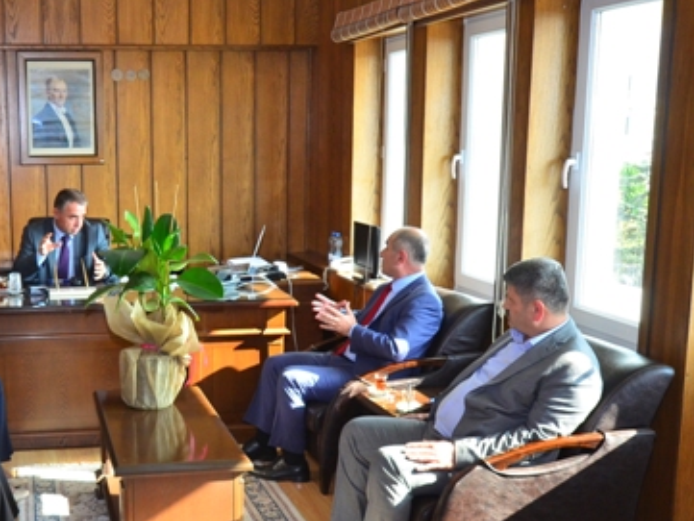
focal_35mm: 51
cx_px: 185
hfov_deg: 36.7
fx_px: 1023
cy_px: 298
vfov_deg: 28.5
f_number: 5.6
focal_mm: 20
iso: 1000
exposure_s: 1/125
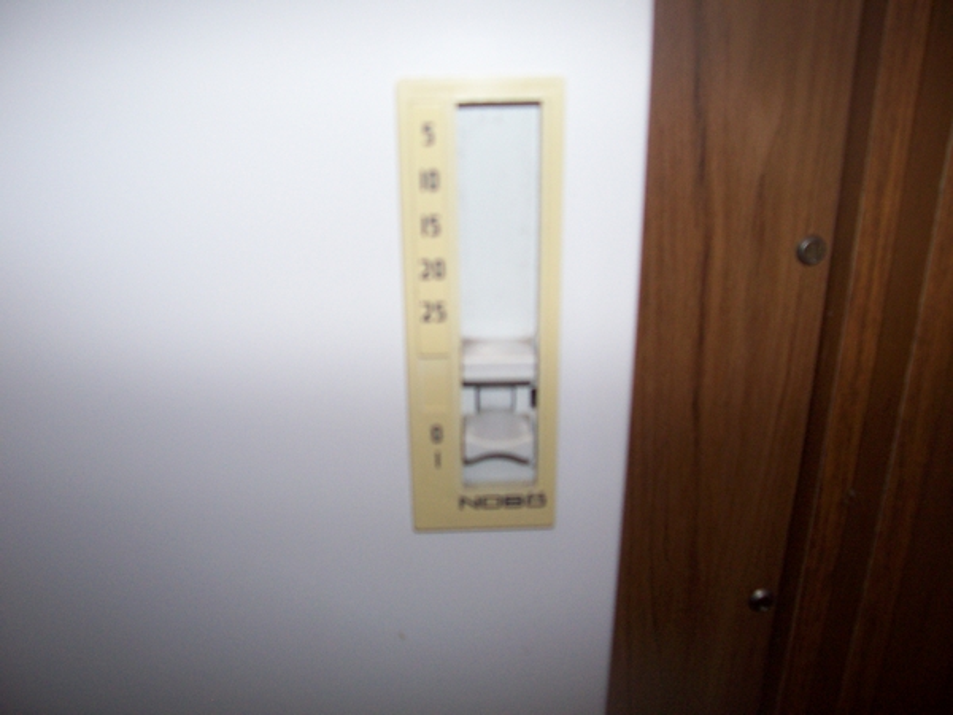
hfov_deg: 54.0
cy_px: 358
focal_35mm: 34
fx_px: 936
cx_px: 476
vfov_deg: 41.8
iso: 140
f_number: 2.7
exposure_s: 1/112
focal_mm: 5.6
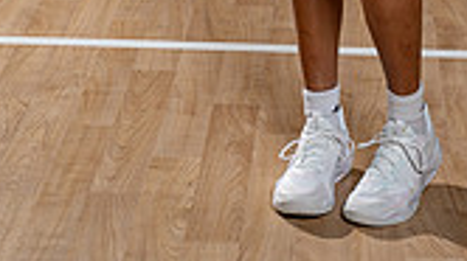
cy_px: -354
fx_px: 1757
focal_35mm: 142
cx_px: 287
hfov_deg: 15.1
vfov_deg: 7.9
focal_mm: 50
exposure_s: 1/250
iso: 100
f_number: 8
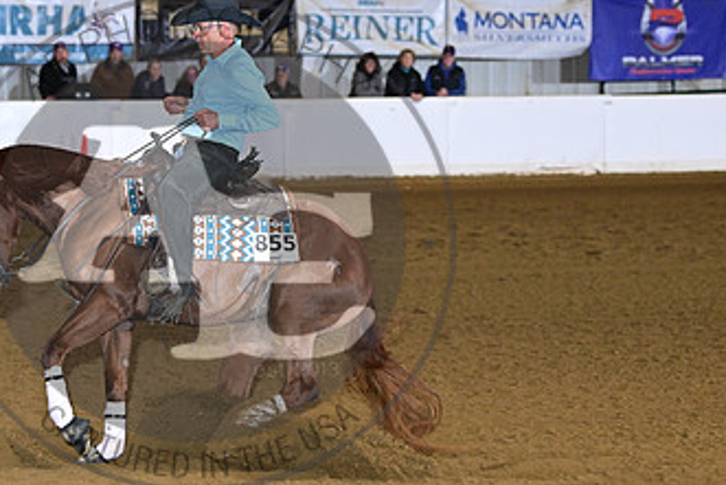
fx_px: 4237
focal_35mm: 210
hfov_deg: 9.8
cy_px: 242
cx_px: 195
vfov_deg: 6.5
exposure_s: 1/200
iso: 2500
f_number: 4.5
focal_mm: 120
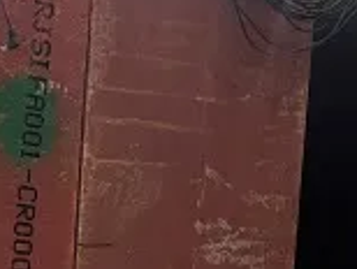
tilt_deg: -4.9
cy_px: 227
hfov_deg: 17.3
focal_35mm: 108
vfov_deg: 13.7
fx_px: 1116
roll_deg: -2.8
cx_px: -79
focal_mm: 5.1
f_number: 1.6
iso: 320
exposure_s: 1/60
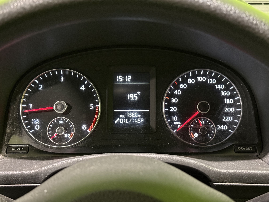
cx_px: 134
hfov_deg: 39.7
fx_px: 373
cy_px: 101
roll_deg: -0.7
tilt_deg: -22.9
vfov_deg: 30.3
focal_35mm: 48
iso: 800
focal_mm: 6.76
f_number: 1.78
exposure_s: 1/27
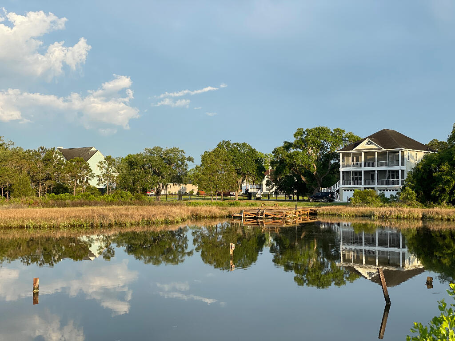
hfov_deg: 36.8
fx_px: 683
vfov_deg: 28.0
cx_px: 228
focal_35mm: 52
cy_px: 170
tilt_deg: +2.2
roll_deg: +0.1
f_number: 2
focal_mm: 6
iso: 25
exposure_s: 1/564
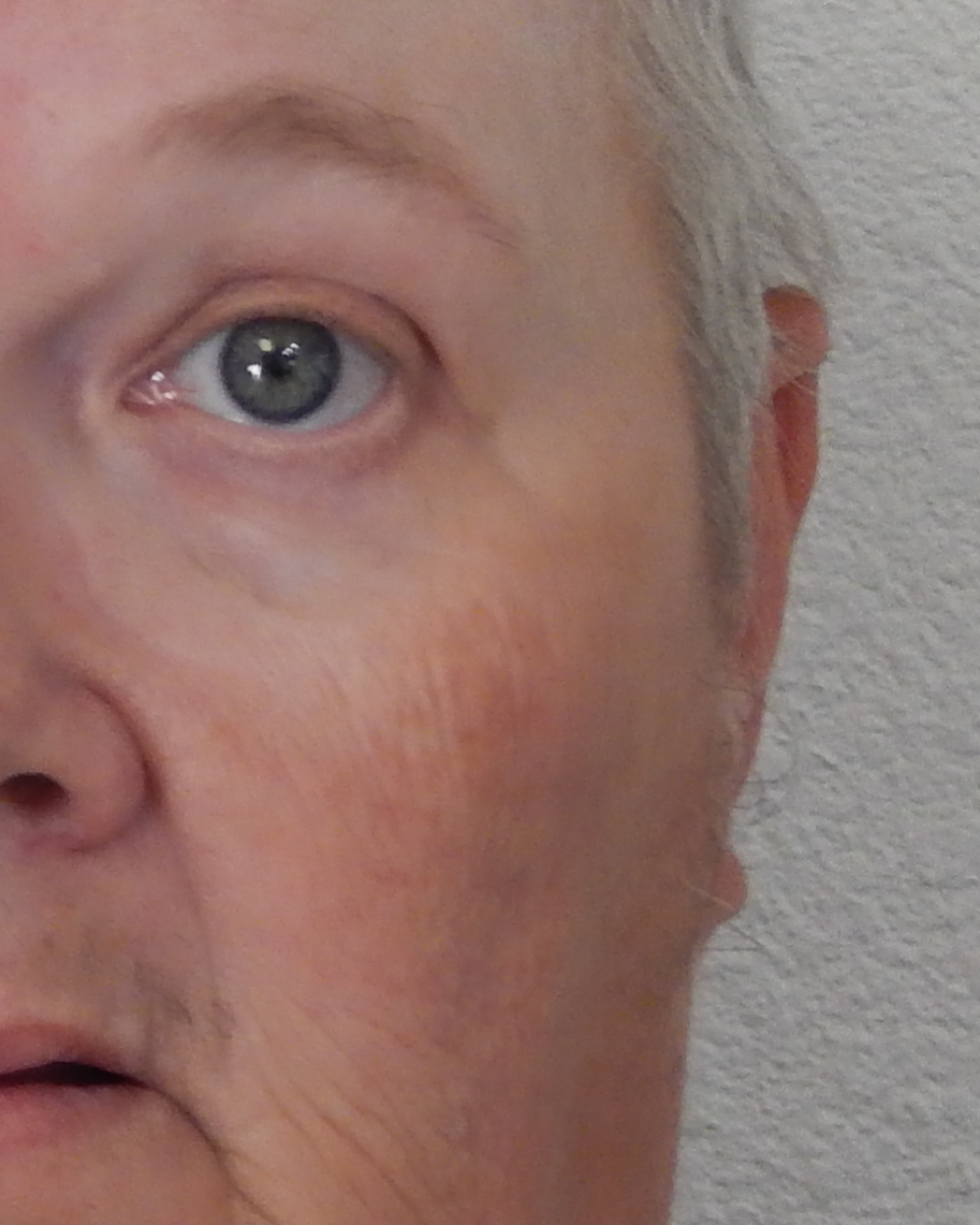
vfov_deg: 4.7
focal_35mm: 414
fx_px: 15008
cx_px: 63
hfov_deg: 3.7
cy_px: 659
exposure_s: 1/30
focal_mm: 18.7
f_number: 4.5
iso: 250
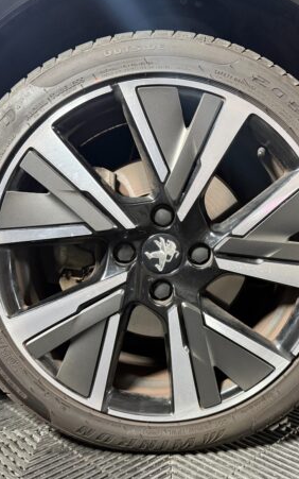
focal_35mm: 35
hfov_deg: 36.2
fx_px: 456
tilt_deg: -6.7
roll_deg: +0.3
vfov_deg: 55.3
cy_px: 240
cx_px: 170
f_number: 1.78
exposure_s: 1/50
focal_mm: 6.76
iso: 800
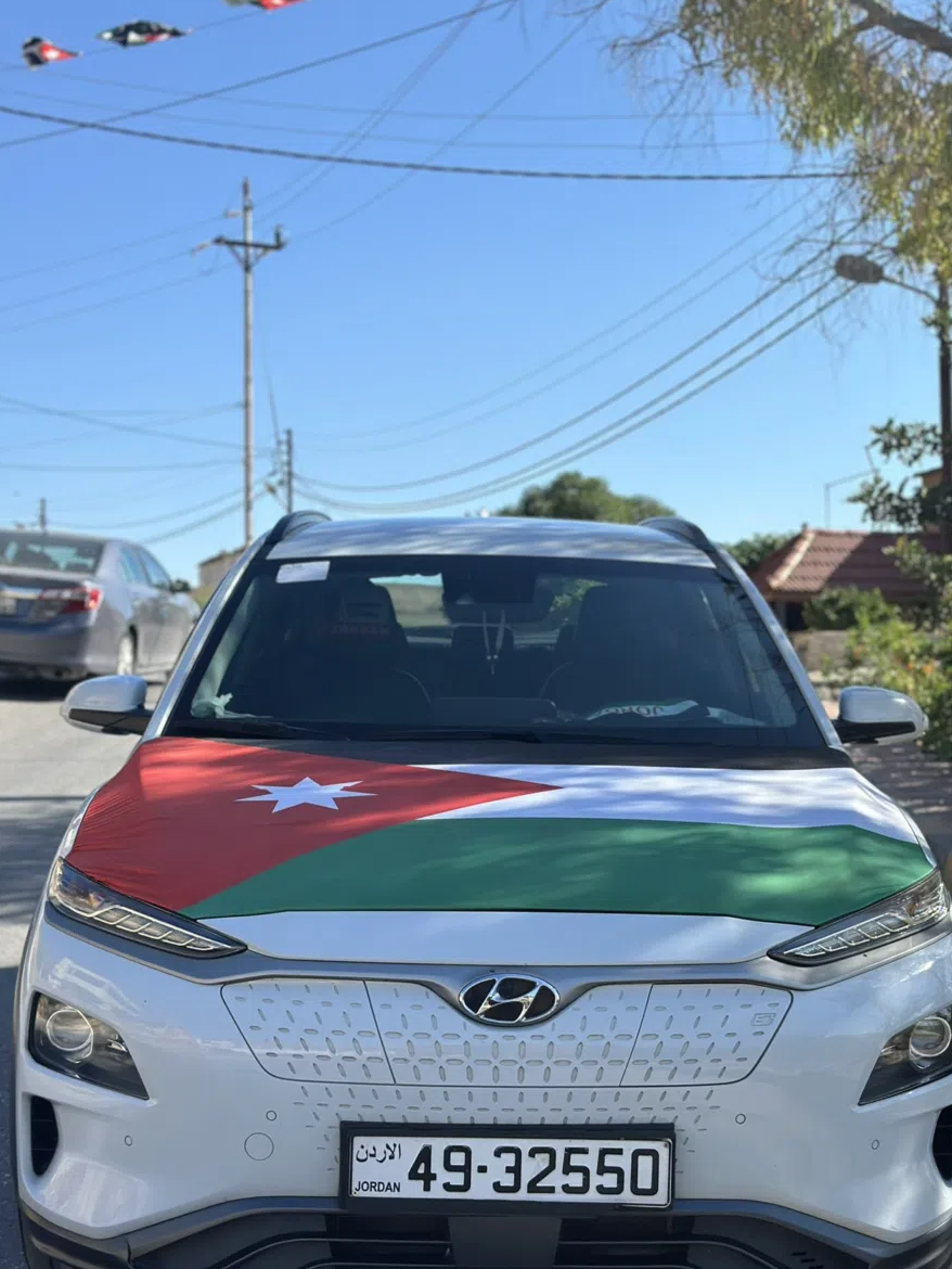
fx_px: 2053
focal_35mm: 56
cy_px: 673
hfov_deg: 26.1
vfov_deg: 34.3
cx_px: 530
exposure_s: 1/5000
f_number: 1.78
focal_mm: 6.86
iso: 100
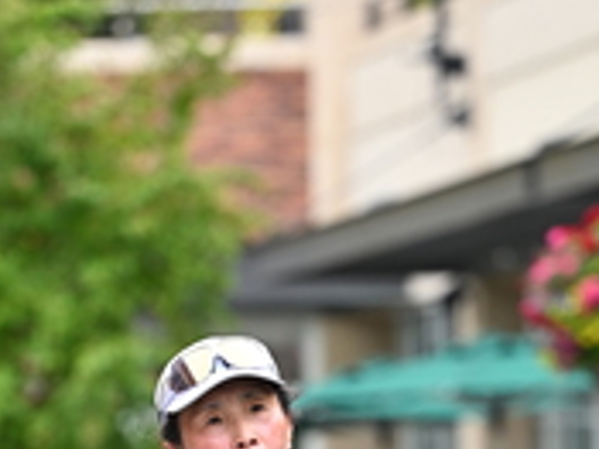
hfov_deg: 5.2
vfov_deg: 3.9
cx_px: 296
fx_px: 6536
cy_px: 634
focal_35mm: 378
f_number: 2.8
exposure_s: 1/1600
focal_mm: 125
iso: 640
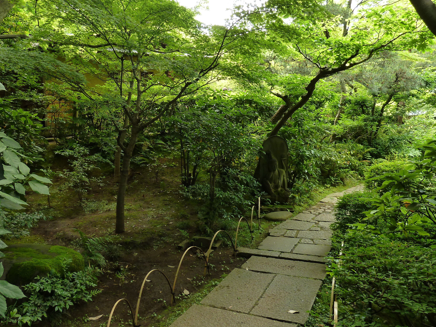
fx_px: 378
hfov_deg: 59.8
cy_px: 145
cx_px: 193
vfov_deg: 46.7
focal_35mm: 30
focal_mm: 4.1
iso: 125
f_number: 3.3
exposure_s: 1/40
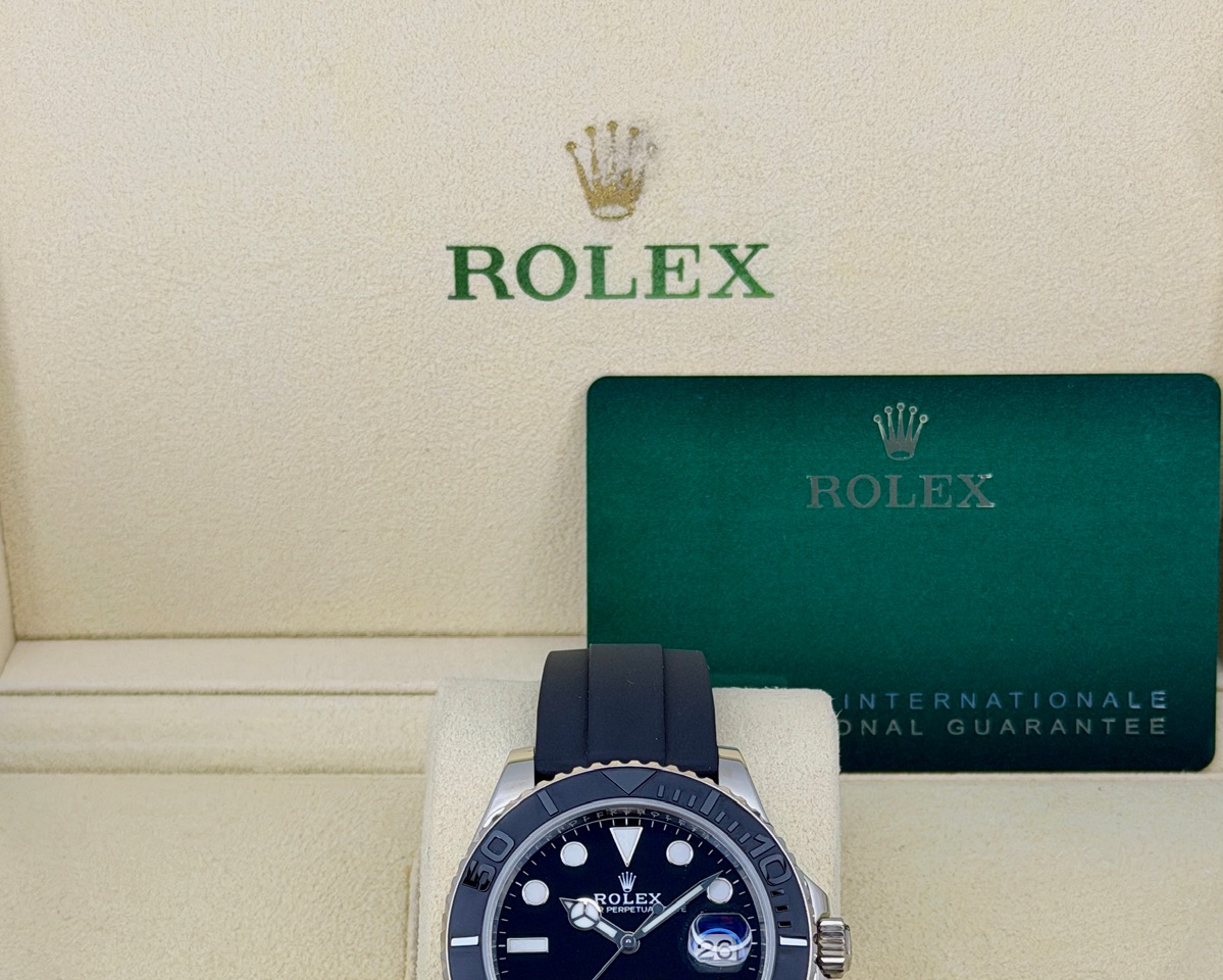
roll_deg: -0.2
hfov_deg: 23.8
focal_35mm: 80
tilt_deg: -26.7
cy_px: 790
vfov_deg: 19.0
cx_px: 612
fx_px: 2897
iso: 80
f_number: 1.78
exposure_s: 1/429
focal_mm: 6.76
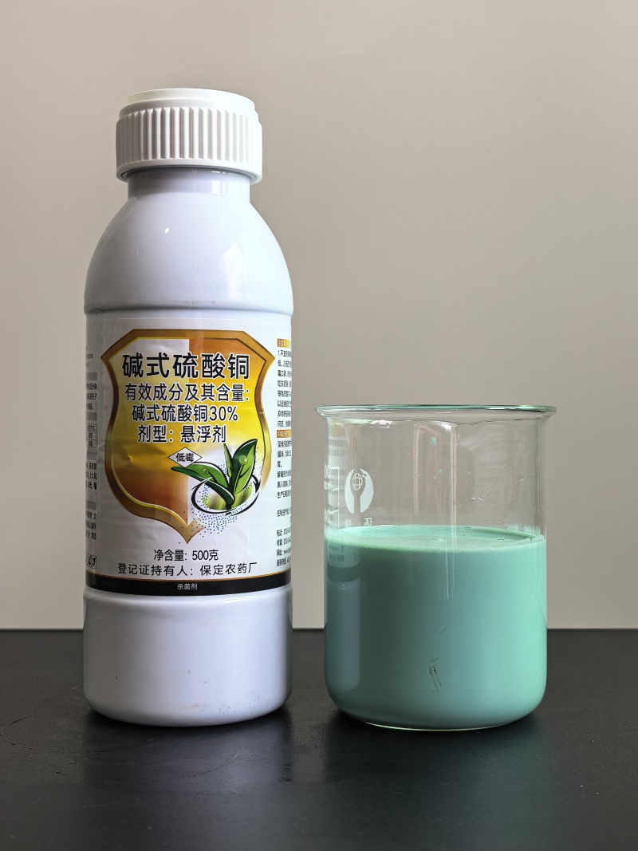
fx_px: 1180
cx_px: 319
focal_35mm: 48
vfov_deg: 39.7
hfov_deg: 30.3
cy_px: 426
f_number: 2
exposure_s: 1/229
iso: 50
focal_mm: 8.5
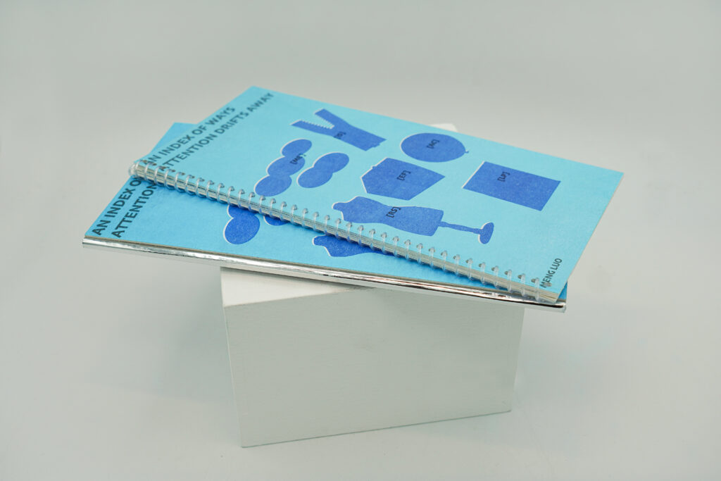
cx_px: 360
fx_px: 901
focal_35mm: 45
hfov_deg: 43.6
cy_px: 240
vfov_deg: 29.9
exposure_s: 1/250
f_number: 5
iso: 100
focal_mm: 30
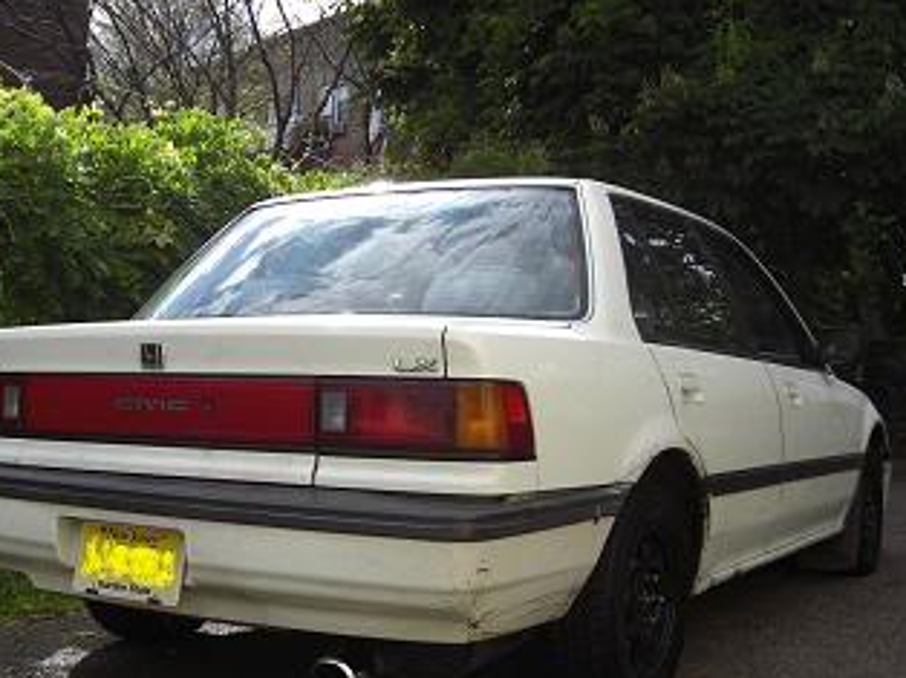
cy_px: 436
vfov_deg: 27.9
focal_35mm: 52
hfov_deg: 36.7
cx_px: 356
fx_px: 1360
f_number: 2.7
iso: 64
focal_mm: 6.2
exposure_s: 1/800
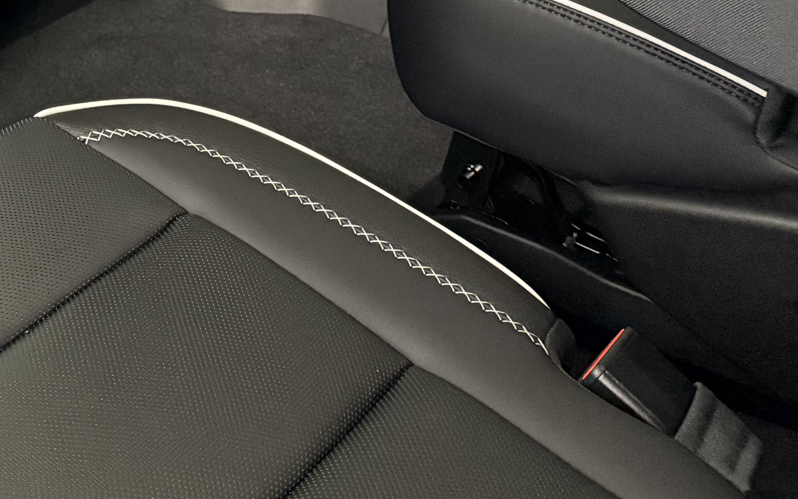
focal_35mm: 71
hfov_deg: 24.4
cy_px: -299
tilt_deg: -13.6
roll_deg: +3.4
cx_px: -299
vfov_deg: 16.4
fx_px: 1544
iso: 800
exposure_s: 1/40
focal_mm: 6.76
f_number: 1.78
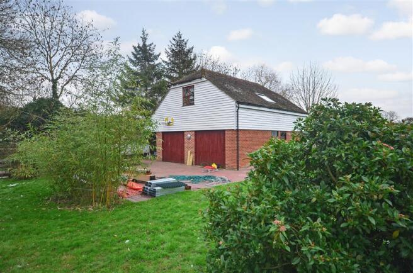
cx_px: 206
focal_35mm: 21
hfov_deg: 81.3
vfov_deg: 59.2
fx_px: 240
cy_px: 136
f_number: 4.8
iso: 200
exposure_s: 1/50
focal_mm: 14
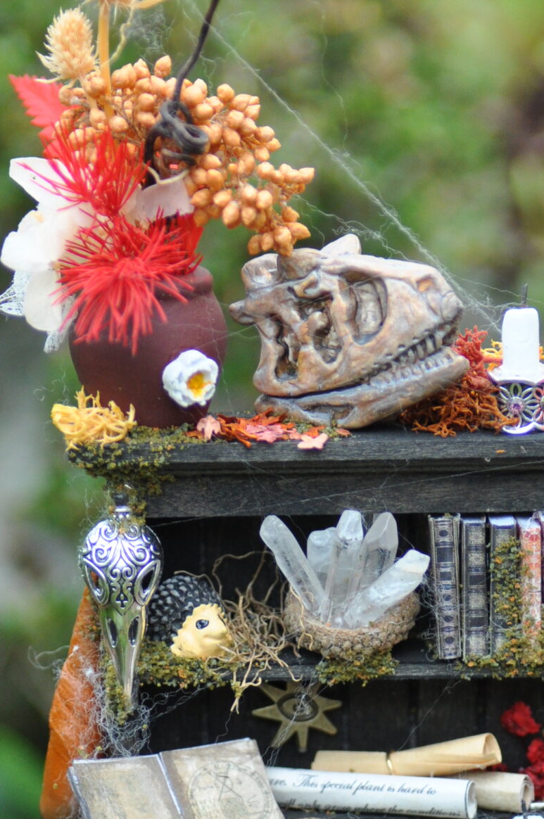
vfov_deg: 6.9
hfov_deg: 4.6
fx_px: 6750
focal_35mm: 297
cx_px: 379
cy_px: 670
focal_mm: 90
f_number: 3.5
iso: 640
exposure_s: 1/250
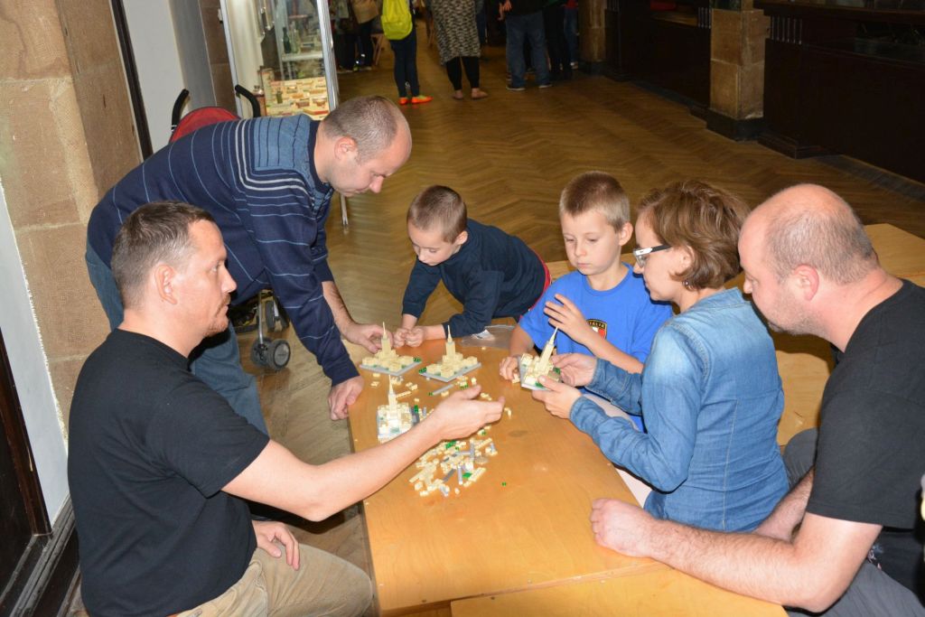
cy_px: 308
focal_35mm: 39
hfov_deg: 49.5
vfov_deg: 34.2
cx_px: 462
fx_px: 1002
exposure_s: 1/60
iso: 1600
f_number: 5.6
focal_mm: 26
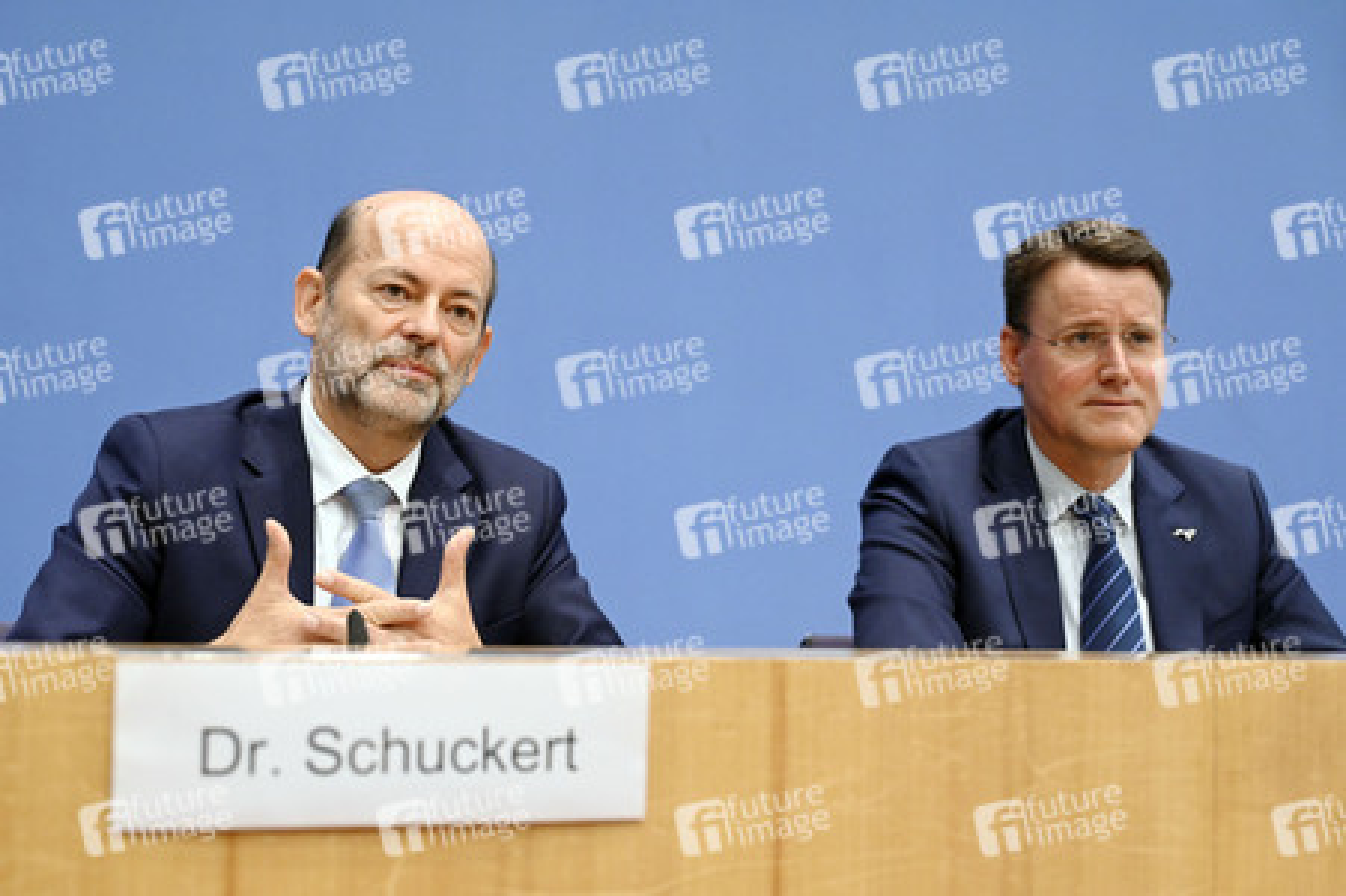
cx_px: 673
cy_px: 448
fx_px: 1943
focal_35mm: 52
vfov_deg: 26.0
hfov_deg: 38.2
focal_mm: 52
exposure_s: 1/1000
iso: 5000
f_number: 4
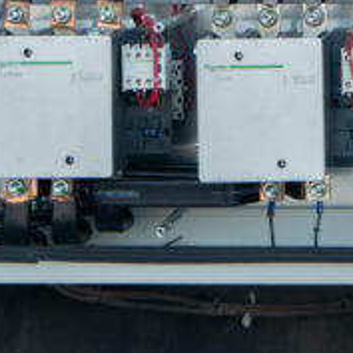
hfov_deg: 8.2
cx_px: 483
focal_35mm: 211
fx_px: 2434
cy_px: -214
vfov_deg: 8.1
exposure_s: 1/100
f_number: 5.6
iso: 500
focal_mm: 43
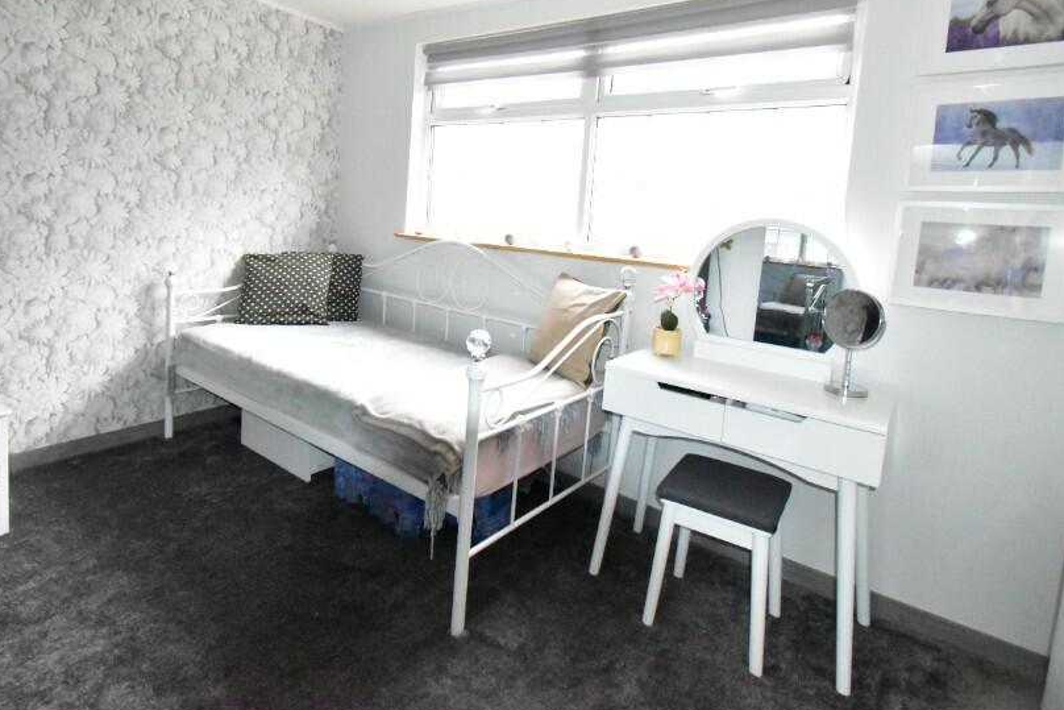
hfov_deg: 86.6
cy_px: 272
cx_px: 478
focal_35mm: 19
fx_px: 562
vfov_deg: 63.8
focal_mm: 10
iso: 12800
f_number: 6.3
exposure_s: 1/200
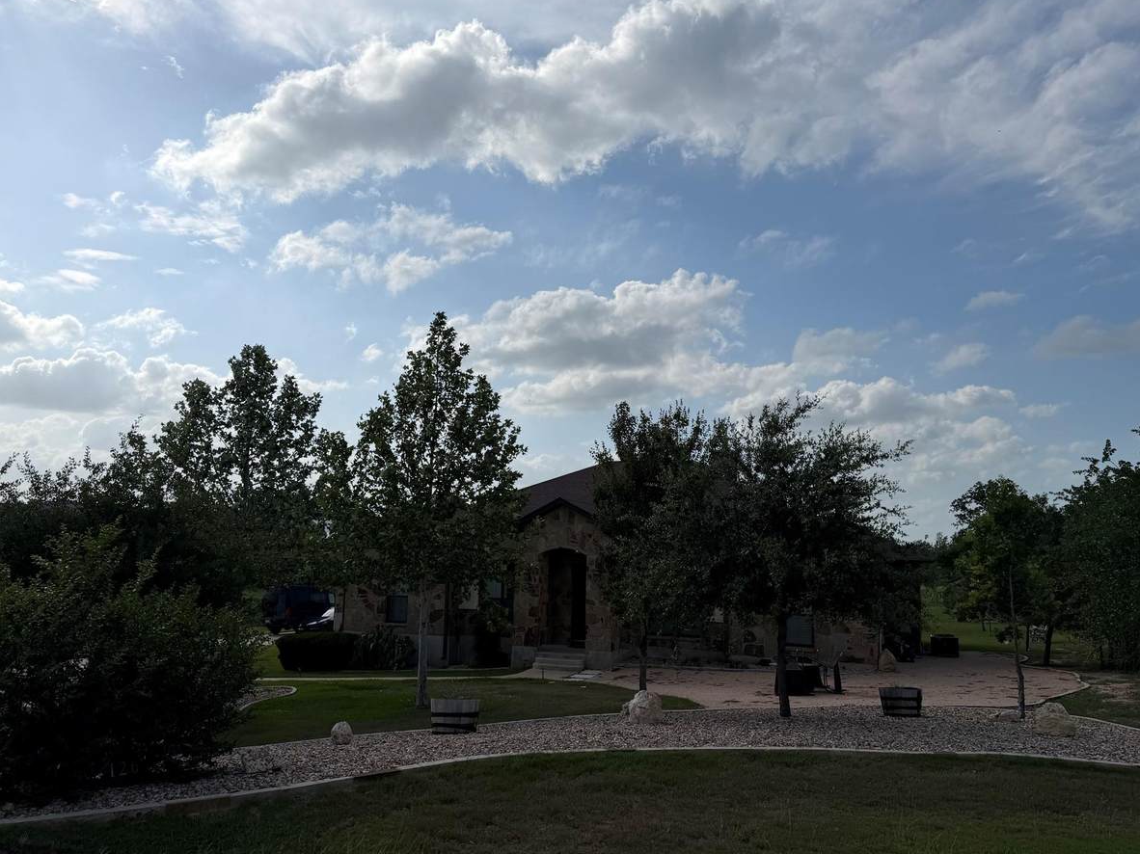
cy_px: 453
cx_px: 570
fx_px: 856
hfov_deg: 67.3
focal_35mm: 26
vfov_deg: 53.0
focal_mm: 6.76
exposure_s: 1/14286
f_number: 1.78
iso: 80
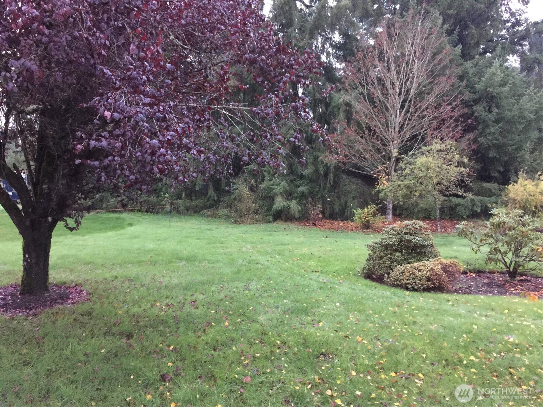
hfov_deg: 61.7
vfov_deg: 48.2
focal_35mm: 29
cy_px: 204
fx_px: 455
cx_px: 272
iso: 100
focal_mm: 4.15
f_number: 2.2
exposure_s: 1/4
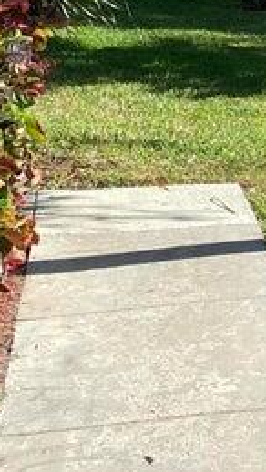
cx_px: 605
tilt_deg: -1.4
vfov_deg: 18.8
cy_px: 62
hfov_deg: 9.7
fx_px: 1402
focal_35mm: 112
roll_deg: -1.1
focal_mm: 4.25
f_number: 1.8
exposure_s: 1/1053
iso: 32
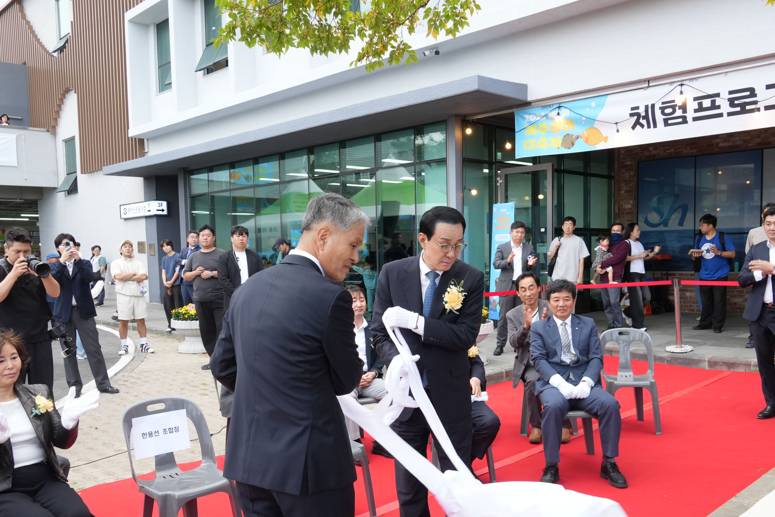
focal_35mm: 33
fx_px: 710
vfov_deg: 39.8
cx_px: 426
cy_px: 313
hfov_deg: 57.1
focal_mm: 24
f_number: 9
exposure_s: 1/125
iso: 1250
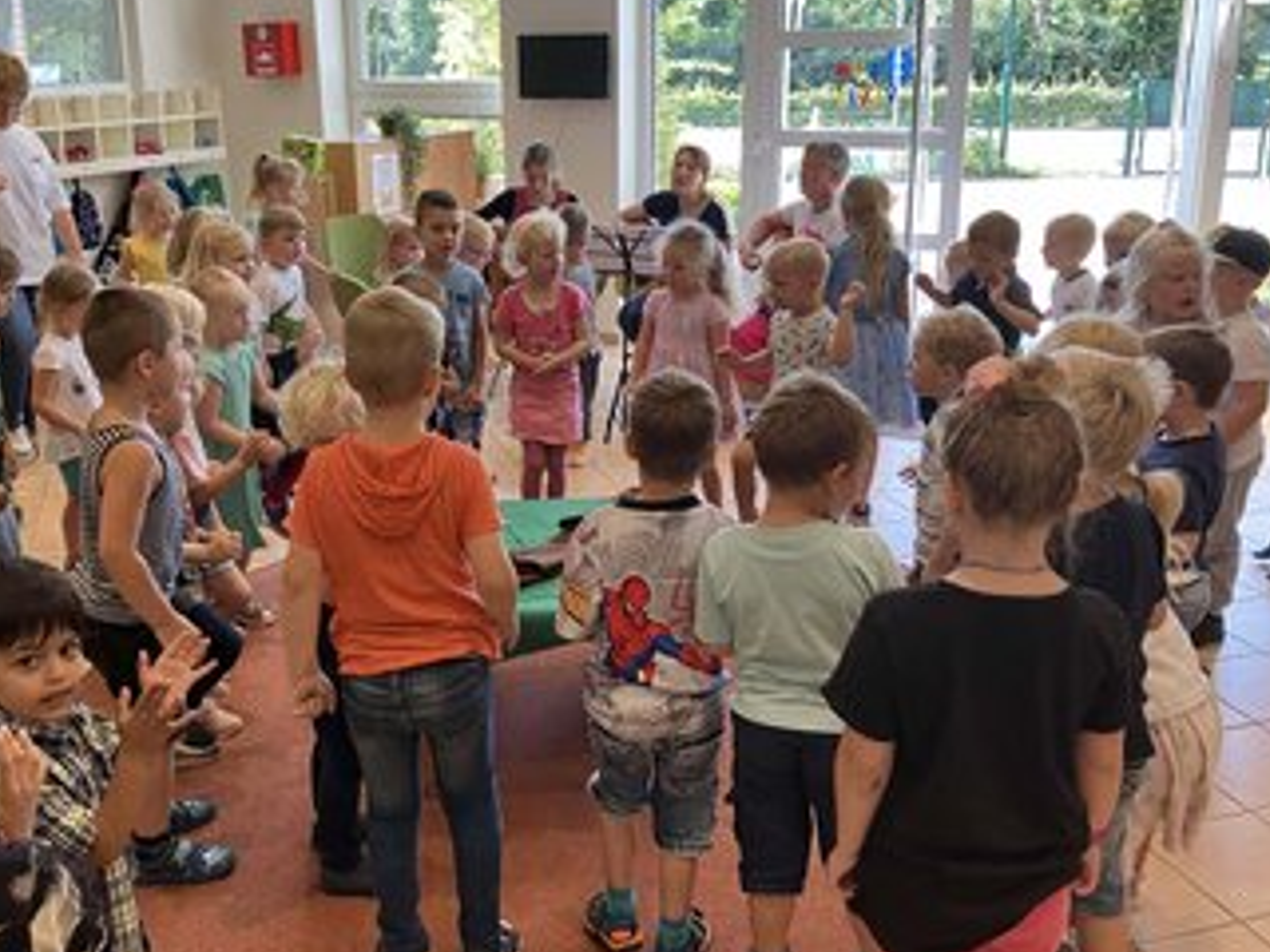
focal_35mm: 35
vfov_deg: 40.6
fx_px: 1284
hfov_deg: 52.3
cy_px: 405
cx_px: 516
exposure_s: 1/50
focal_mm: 3.99
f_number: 1.8
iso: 50
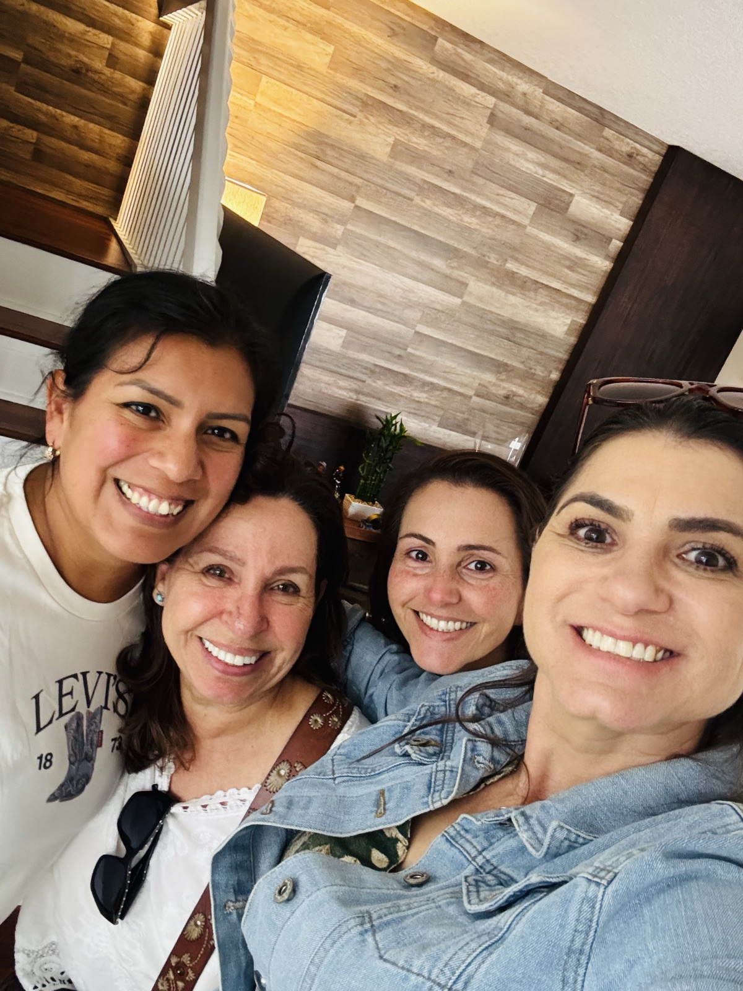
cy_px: 496
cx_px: 372
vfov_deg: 60.0
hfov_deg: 46.8
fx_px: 859
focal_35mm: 30
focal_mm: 2.69
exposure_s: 1/40
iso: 320
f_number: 1.9
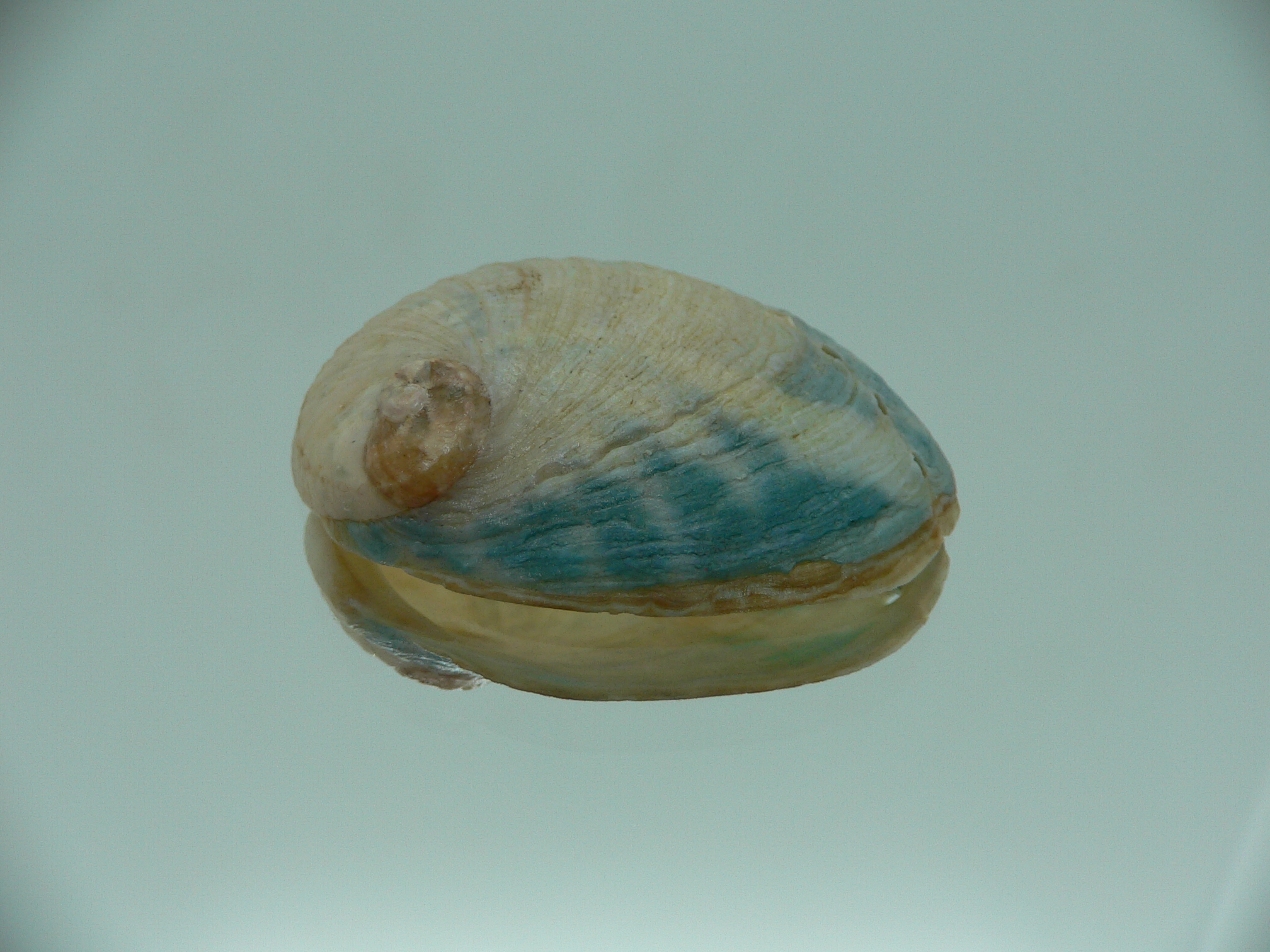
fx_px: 1284
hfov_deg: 52.6
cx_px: 635
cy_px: 476
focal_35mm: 35
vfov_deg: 40.7
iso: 80
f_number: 2.8
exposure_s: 1/60
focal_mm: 4.6
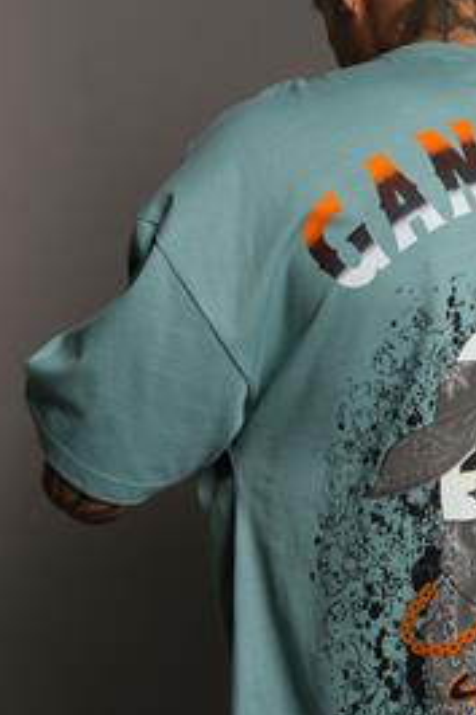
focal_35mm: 77
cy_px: 396
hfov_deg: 17.3
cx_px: 468
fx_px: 1529
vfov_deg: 26.3
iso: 160
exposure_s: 1/160
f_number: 5
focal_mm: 23.3
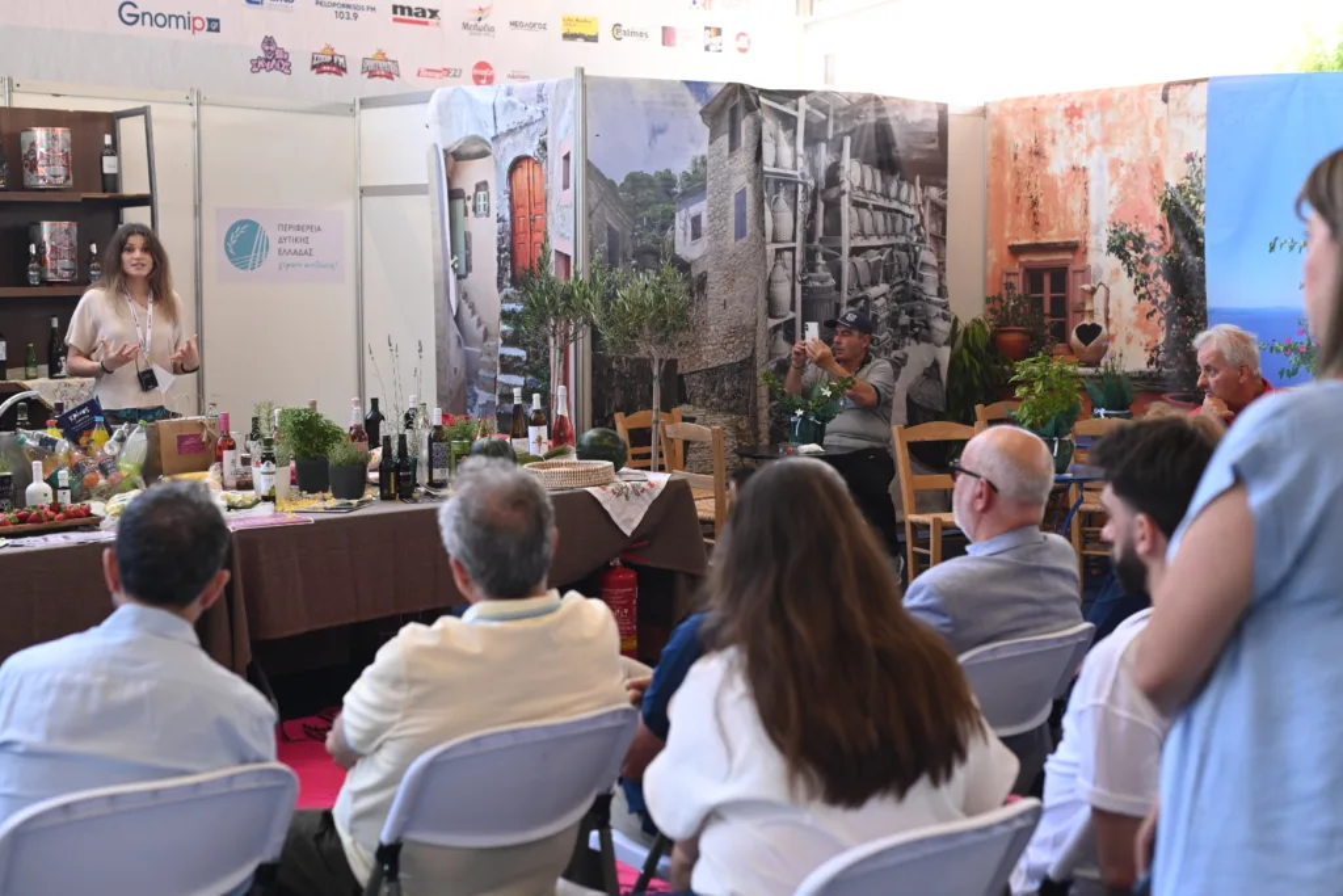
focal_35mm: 50
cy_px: 448
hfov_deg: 39.6
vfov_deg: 27.0
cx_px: 672
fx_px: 1865
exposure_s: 1/250
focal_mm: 50
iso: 640
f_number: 3.2
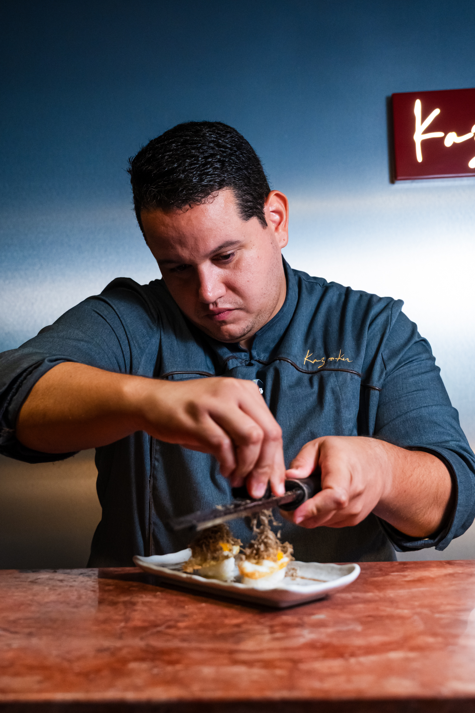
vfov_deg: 43.6
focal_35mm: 45
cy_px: 356
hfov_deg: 29.9
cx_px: 238
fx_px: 891
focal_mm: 30
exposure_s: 1/250
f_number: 4
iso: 1250
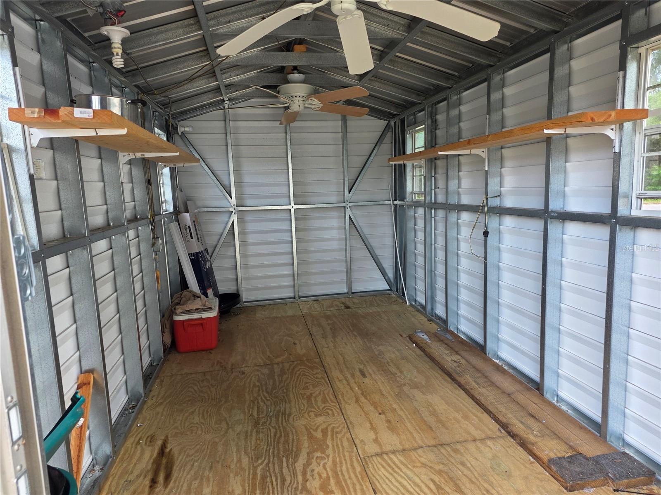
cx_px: 330
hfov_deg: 73.9
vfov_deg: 58.9
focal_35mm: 23
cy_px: 248
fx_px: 439
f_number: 1.7
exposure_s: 1/180
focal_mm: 6.3
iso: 64
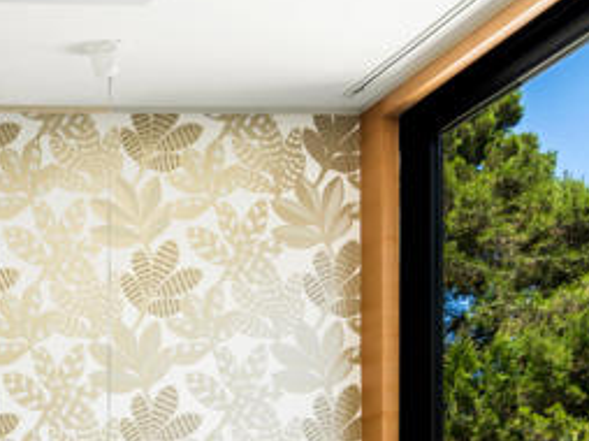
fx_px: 1122
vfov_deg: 19.4
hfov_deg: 23.3
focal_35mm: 66
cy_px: 665
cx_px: -306
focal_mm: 17
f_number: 10
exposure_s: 1/40
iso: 64
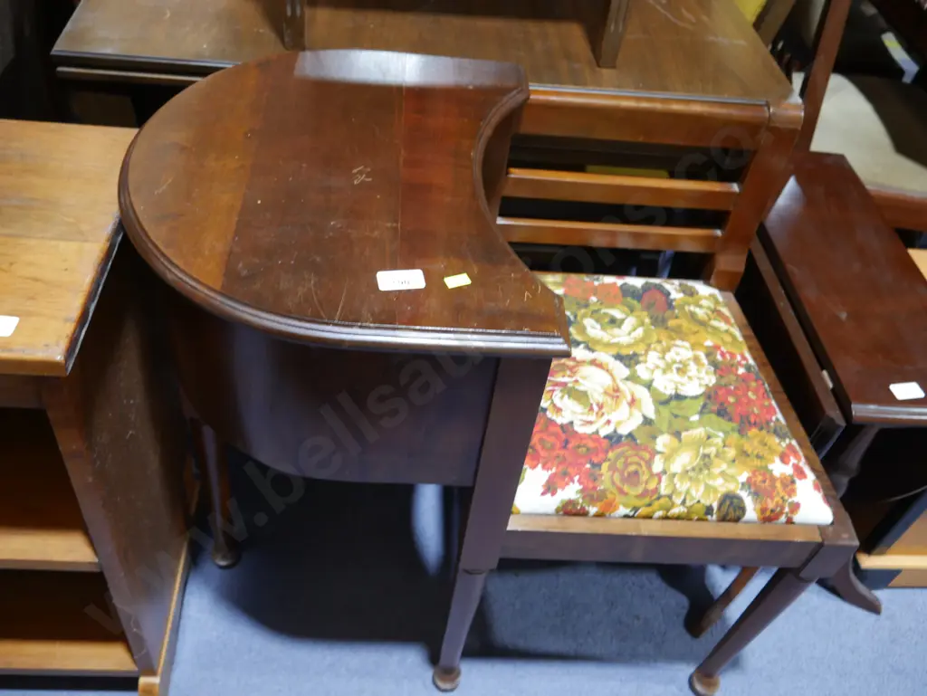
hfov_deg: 56.8
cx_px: 464
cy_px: 348
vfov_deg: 44.2
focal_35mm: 32
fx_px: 857
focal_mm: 16
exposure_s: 1/60
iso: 800
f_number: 3.6
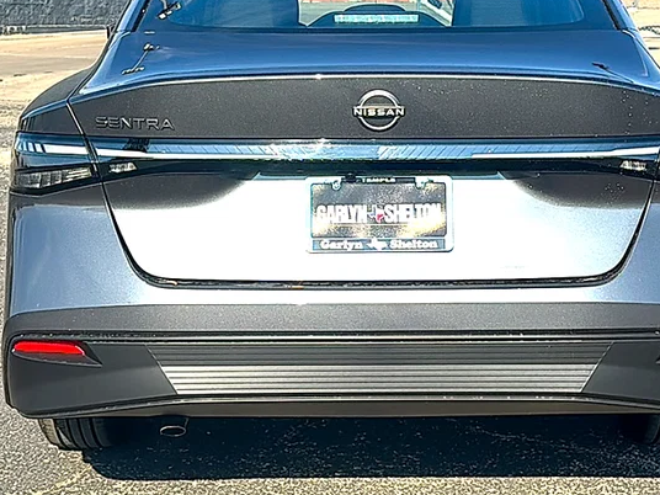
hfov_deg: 30.2
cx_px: 384
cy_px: 206
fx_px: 1220
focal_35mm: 64
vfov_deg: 22.9
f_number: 1.78
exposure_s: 1/4587
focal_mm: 6.86
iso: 80
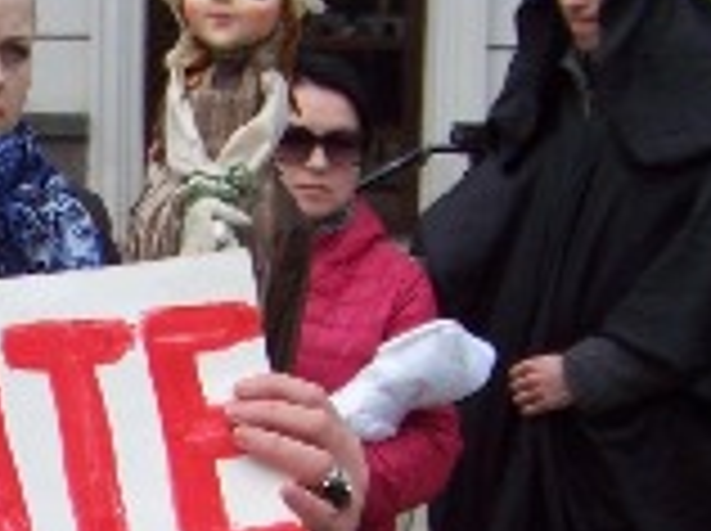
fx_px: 2994
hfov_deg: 13.3
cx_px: -40
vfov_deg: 10.1
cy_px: 522
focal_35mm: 146
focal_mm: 5.85
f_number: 2.8
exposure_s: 1/1000
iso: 71
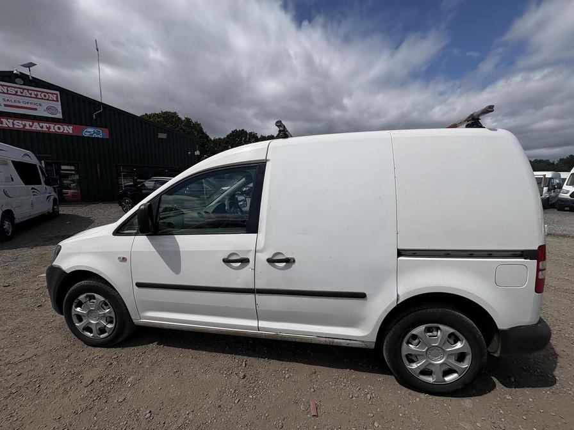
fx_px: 232
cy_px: 215
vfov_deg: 85.7
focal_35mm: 14
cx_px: 287
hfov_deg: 102.1
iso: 40
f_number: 2.2
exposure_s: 1/6135
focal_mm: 2.22
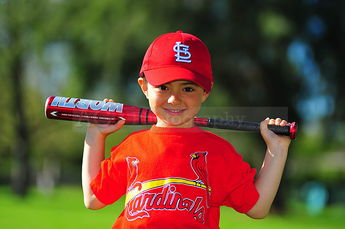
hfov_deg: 11.4
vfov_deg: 7.6
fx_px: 1724
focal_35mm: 180
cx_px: 172
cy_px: 114
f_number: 4
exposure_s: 1/1250
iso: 200
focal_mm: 180
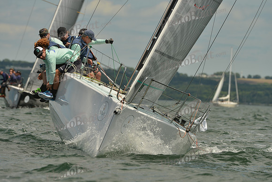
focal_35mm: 400
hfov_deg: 5.2
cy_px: 91
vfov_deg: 3.4
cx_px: 136
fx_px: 3023
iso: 200
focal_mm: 400
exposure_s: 1/800
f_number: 9
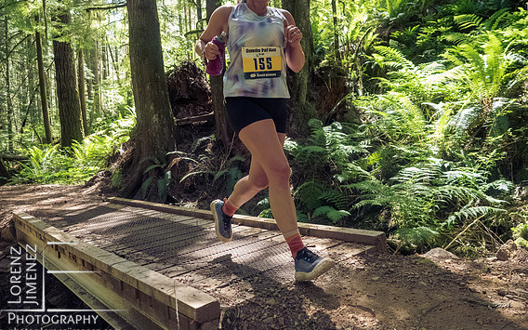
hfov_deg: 70.4
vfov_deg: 47.4
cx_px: 265
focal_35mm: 26
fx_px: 374
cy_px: 141
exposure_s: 1/1000
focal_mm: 12
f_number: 2.8
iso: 5000
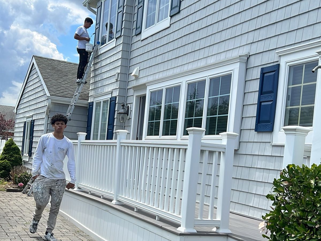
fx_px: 269
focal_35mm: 29
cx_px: 160
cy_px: 120
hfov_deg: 61.7
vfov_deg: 48.2
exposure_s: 1/3676
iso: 50
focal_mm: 5.7
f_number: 1.5
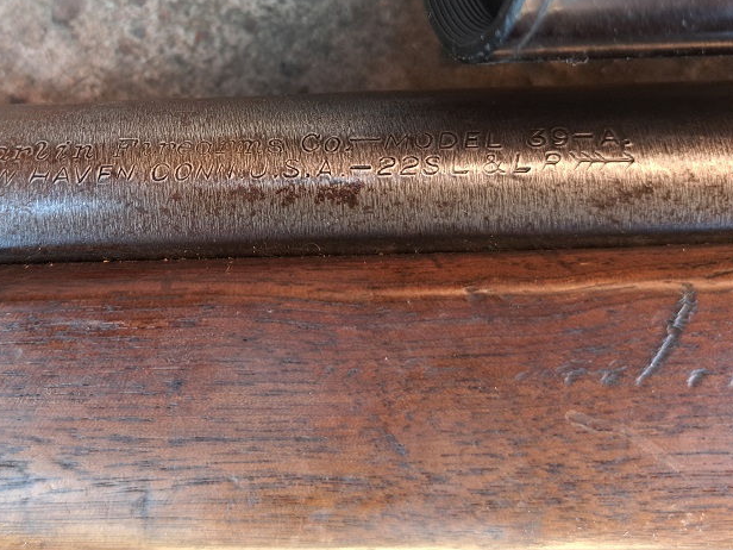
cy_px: 152
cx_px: 212
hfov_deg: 49.9
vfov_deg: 38.8
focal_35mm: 36
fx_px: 762
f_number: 1.8
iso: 125
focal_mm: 5.23
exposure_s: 1/50
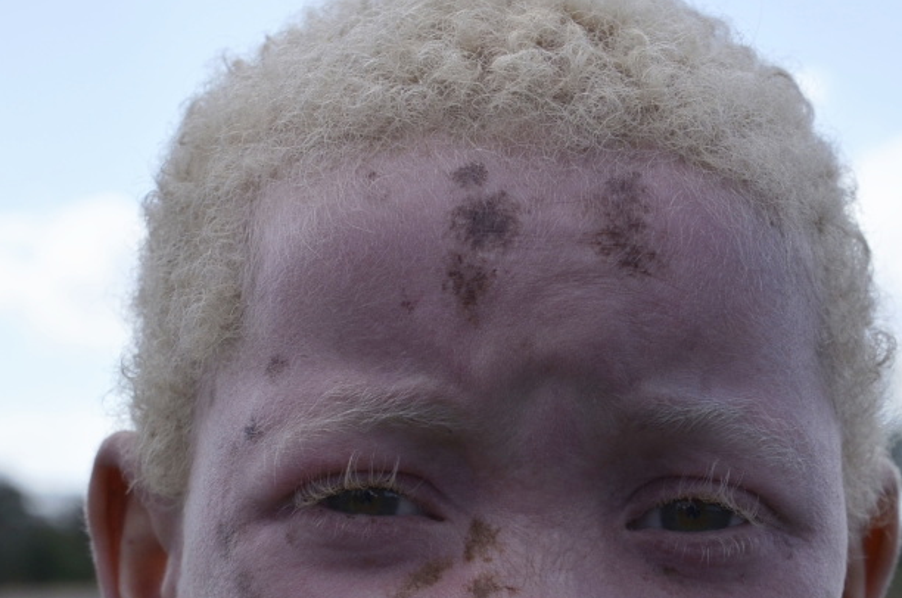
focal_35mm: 147
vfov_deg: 9.3
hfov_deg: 14.0
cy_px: 510
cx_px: 454
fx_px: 3677
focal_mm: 50
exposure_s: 1/640
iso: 200
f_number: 7.1
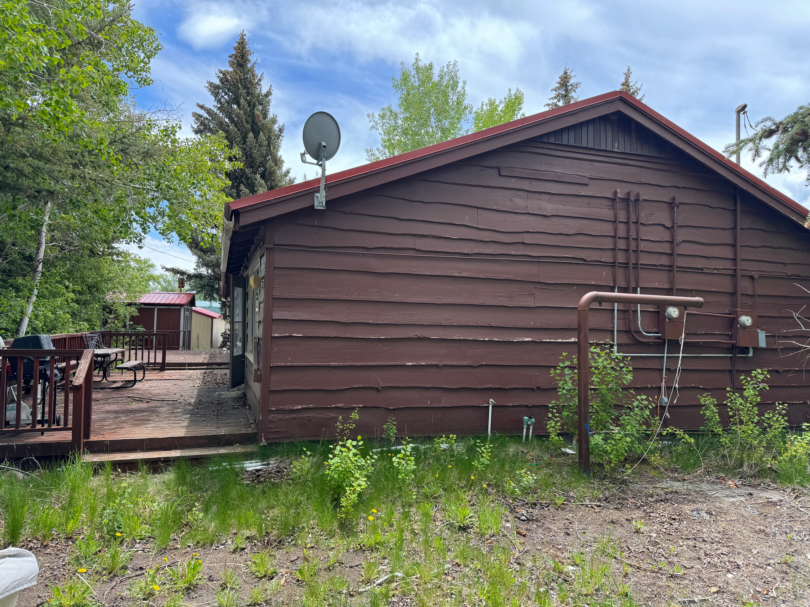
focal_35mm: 24
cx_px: 405
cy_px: 304
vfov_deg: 56.8
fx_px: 562
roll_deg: -1.9
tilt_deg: +3.0
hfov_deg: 71.6
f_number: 1.78
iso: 80
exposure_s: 1/853
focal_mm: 6.76
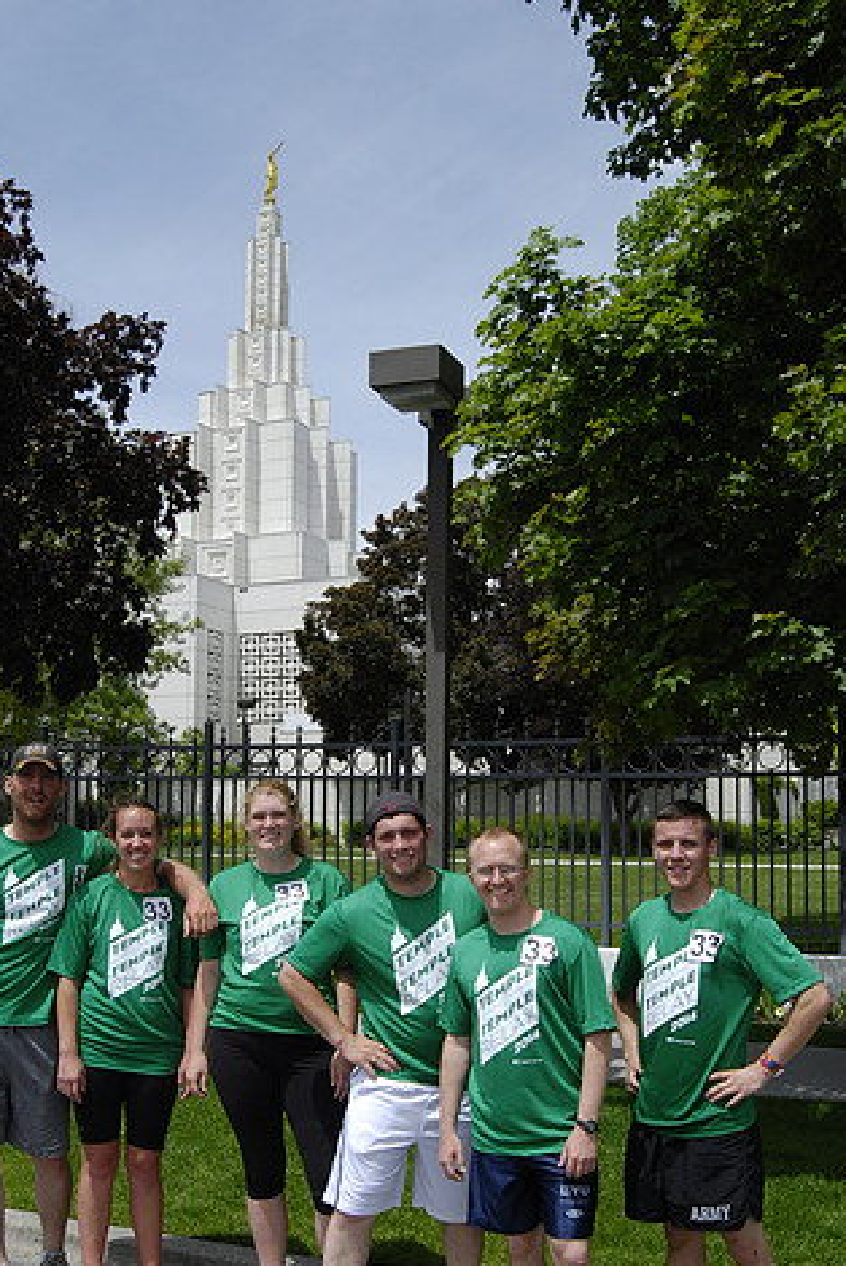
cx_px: 380
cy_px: 738
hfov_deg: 31.5
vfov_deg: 45.6
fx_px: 1500
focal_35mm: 43
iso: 400
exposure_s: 1/800
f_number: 10
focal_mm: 23
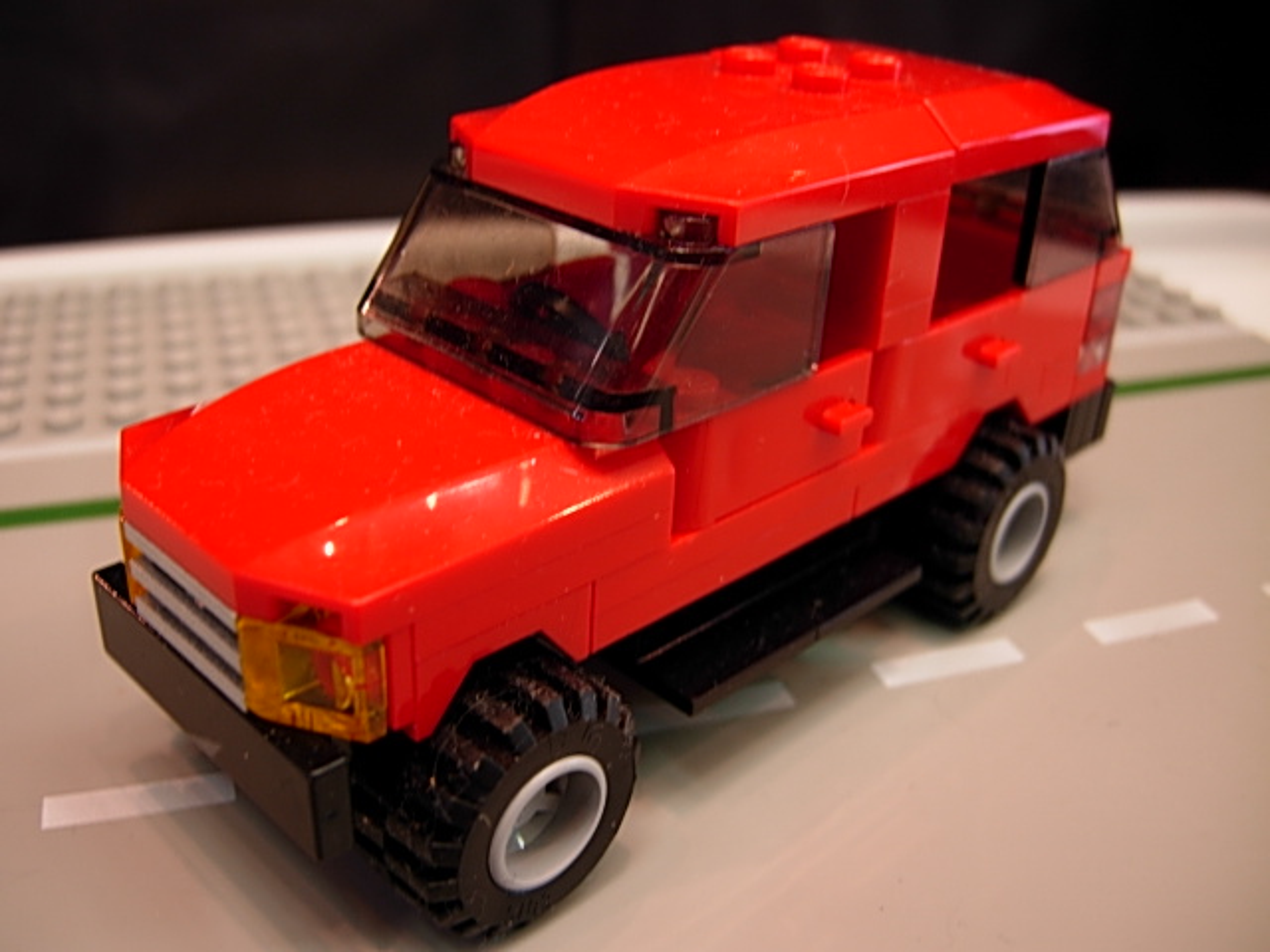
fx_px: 1321
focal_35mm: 36
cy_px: 476
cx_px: 635
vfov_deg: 39.7
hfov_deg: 51.4
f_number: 2.7
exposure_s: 1/8.2
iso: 50
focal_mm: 7.5
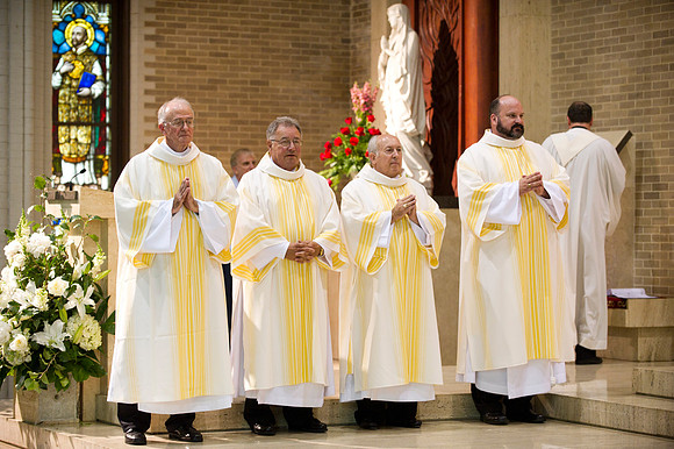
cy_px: 224
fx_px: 1965
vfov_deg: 13.0
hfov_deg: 19.5
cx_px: 337
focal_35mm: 105
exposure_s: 1/160
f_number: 2.8
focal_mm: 105
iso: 2000
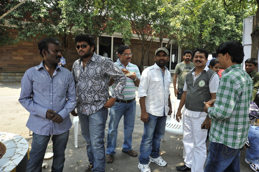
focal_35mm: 24
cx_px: 130
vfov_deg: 53.1
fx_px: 173
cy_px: 86
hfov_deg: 73.8
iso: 250
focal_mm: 24
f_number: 5.6
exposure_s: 1/160
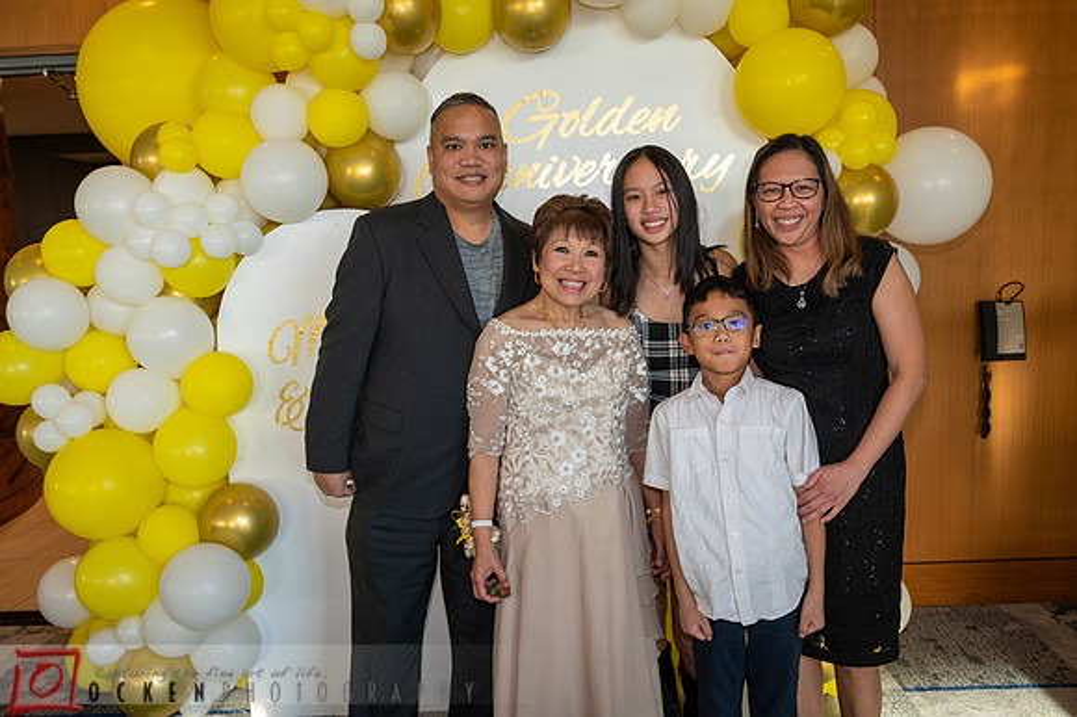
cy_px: 358
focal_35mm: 30
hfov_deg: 62.0
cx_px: 538
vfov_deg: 43.6
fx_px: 897
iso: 1000
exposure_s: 1/125
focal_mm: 30
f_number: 5.6
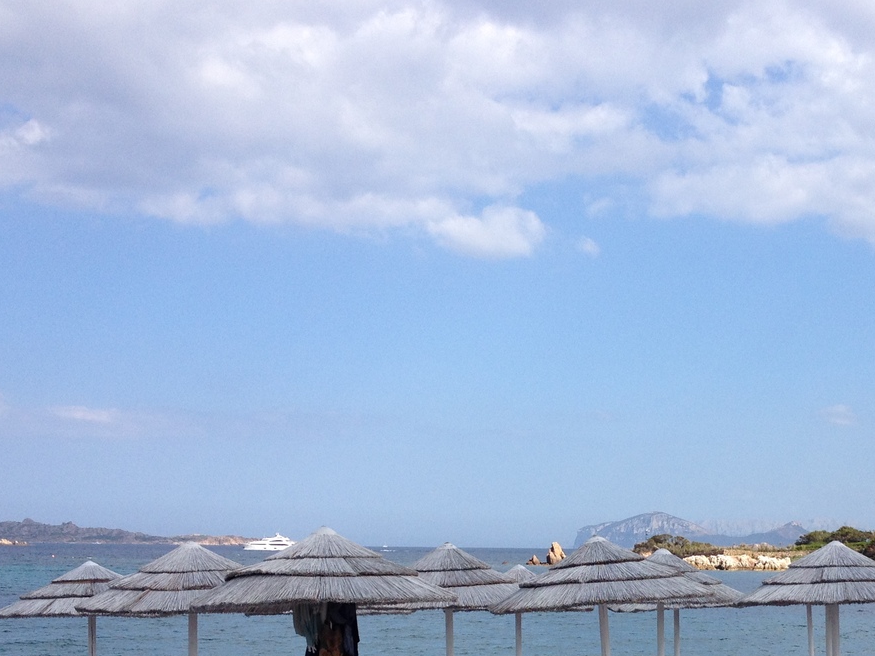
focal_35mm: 64
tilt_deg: -1.9
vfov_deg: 22.5
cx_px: 660
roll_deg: -1.1
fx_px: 1618
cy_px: 566
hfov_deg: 29.8
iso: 50
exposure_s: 1/1672
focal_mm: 4.28
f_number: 2.4
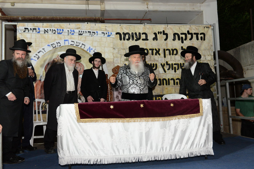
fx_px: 240
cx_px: 127
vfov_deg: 38.9
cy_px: 84
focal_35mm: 34
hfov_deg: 55.8
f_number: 5
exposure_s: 1/160
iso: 2500
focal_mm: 34
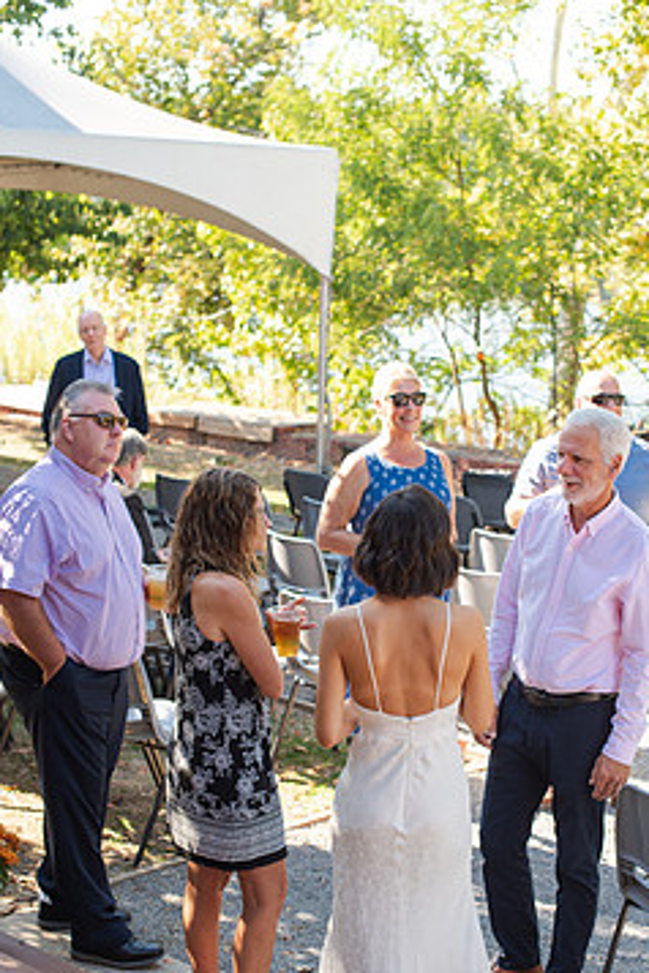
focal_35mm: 63
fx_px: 1703
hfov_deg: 21.5
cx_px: 404
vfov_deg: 31.8
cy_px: 586
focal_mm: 50
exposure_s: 1/320
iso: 200
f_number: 4
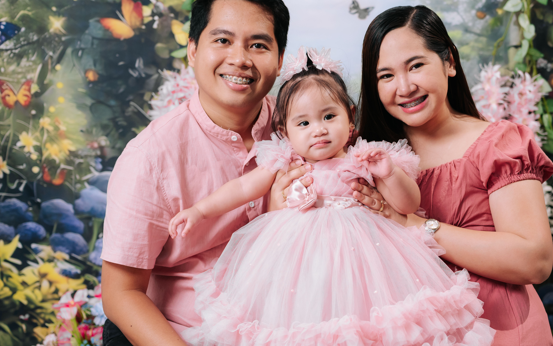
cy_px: 167
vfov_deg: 18.1
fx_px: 1085
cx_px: 351
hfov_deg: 28.5
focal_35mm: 72
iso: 800
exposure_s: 1/640
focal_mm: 50
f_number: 2.2
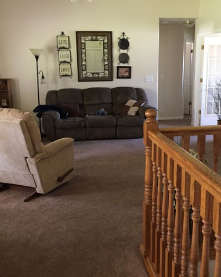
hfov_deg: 39.1
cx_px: 119
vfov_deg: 48.0
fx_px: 311
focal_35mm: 38
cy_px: 138
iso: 250
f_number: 2.2
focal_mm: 4.15
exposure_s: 1/24
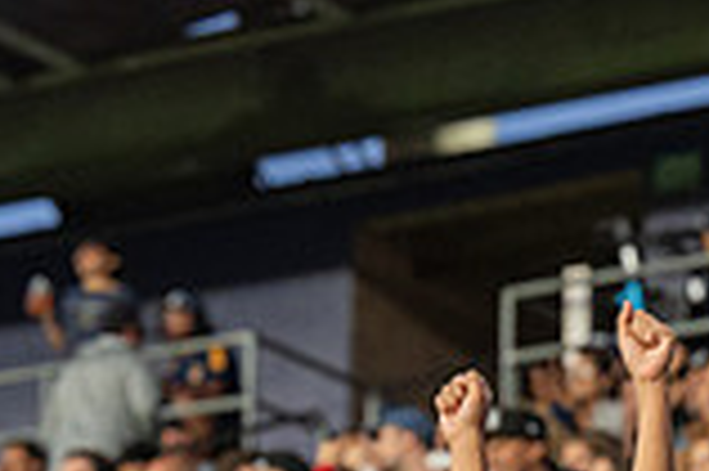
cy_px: 677
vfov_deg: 4.4
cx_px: 601
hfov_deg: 6.6
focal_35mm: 313
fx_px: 6158
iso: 3600
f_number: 3.5
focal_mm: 85
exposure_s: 1/320
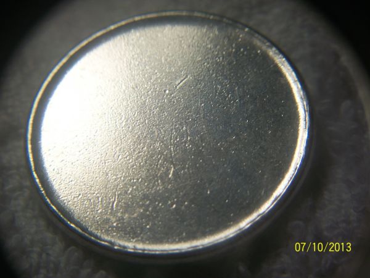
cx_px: 185
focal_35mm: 77
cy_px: 139
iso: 80
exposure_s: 1/320
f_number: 4.6
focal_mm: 13.7
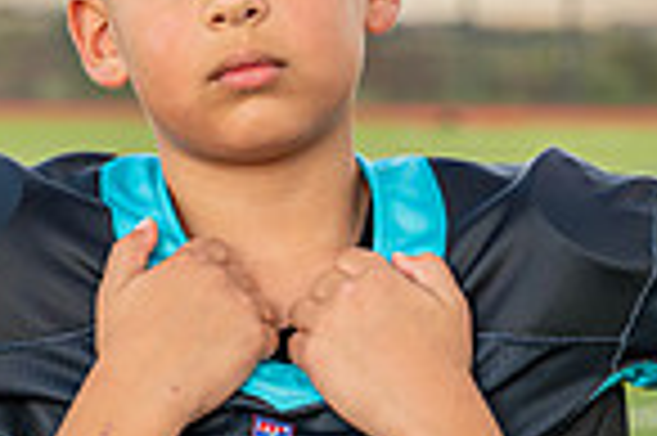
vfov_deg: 5.7
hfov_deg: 8.6
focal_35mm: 239
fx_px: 4357
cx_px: 274
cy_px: 312
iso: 200
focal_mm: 50
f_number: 3.2
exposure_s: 1/400
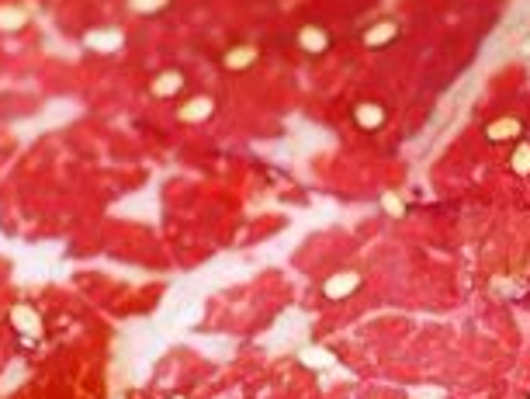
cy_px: 328
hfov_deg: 6.0
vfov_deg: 4.6
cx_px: 890
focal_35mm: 326
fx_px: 4995
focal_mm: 25
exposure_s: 1/60
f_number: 1.8
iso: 250
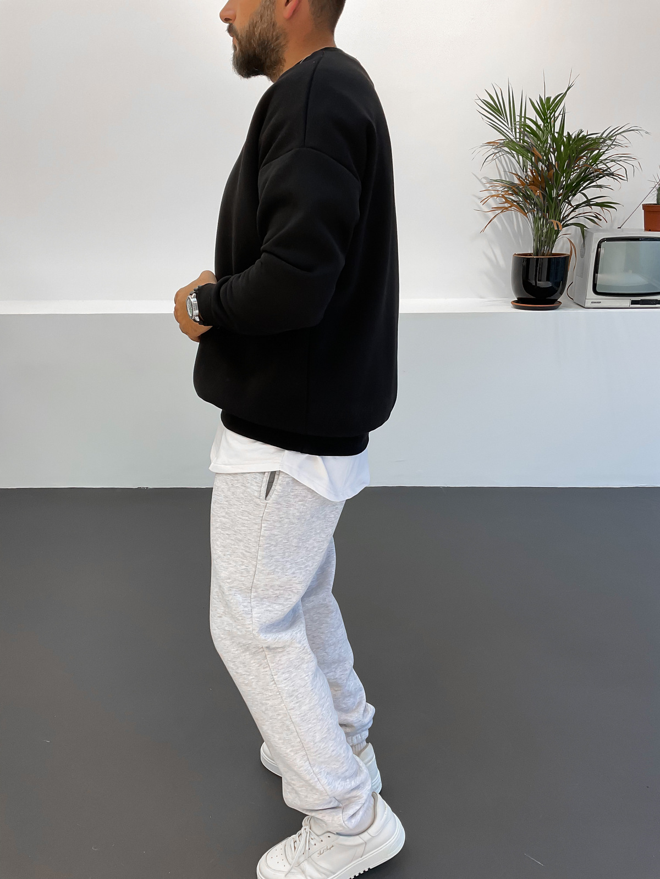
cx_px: 330
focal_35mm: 29
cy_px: 440
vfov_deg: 61.7
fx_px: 737
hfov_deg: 48.2
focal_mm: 3
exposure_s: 1/100
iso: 40
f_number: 1.8
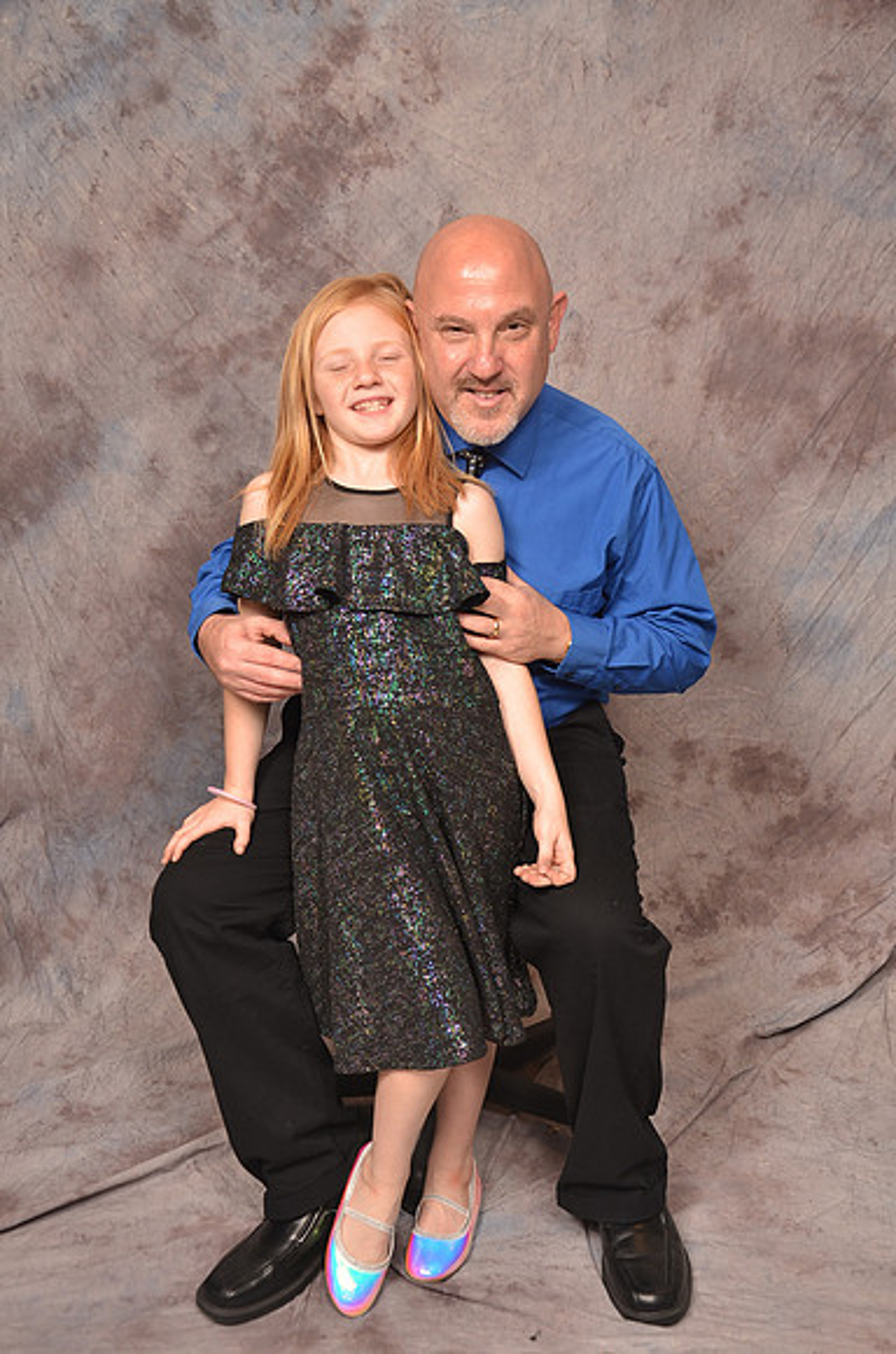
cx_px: 448
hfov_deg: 29.7
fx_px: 1688
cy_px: 677
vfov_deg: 43.7
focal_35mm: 45
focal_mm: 30
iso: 200
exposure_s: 1/60
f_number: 5.6
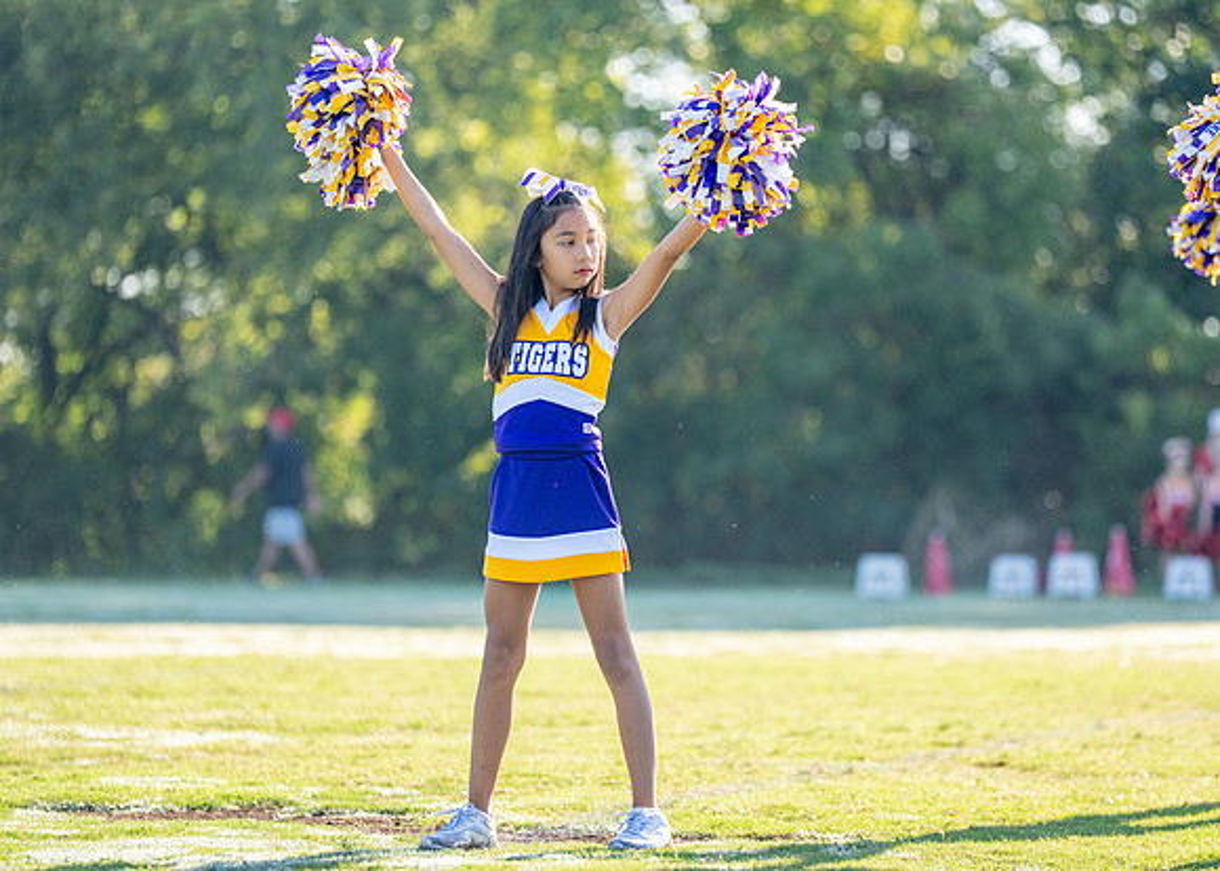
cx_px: 671
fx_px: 5945
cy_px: 422
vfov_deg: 8.4
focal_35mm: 172
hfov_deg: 11.7
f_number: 2.8
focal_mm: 154
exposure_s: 1/2000
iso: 400
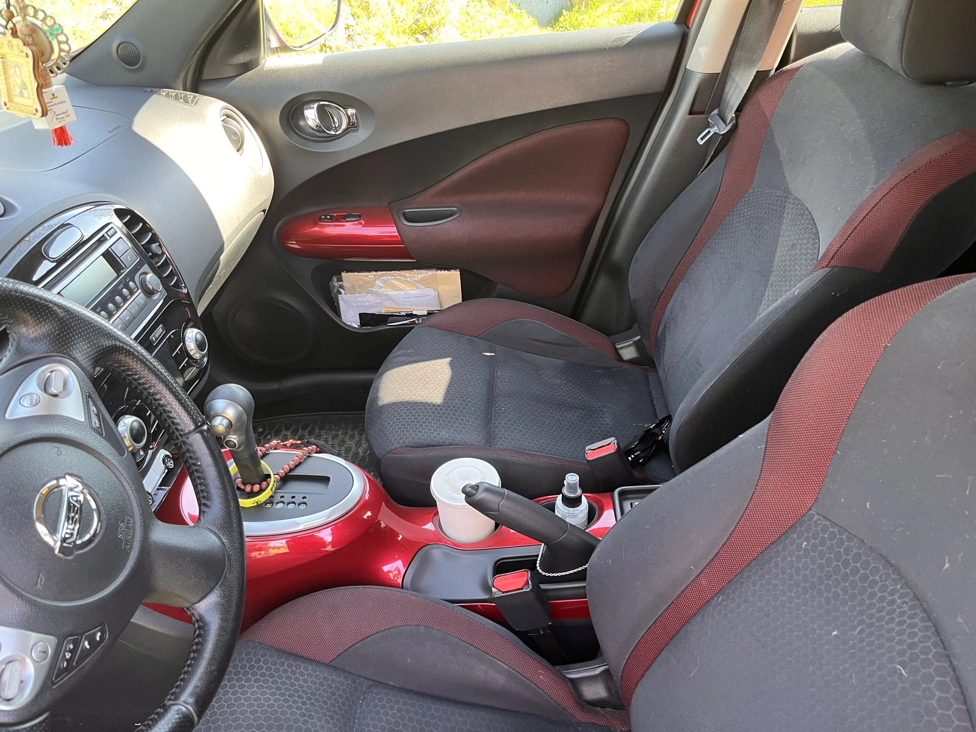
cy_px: 366
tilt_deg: -33.6
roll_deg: -1.2
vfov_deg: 53.1
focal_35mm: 26
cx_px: 488
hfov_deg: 67.3
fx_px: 733
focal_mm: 5.1
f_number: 1.6
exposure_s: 1/74
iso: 125
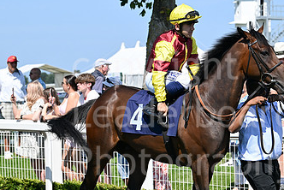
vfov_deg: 8.8
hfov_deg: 13.1
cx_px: 185
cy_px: 121
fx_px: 1240
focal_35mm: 157
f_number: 5.6
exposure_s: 1/2500
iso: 400
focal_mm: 90
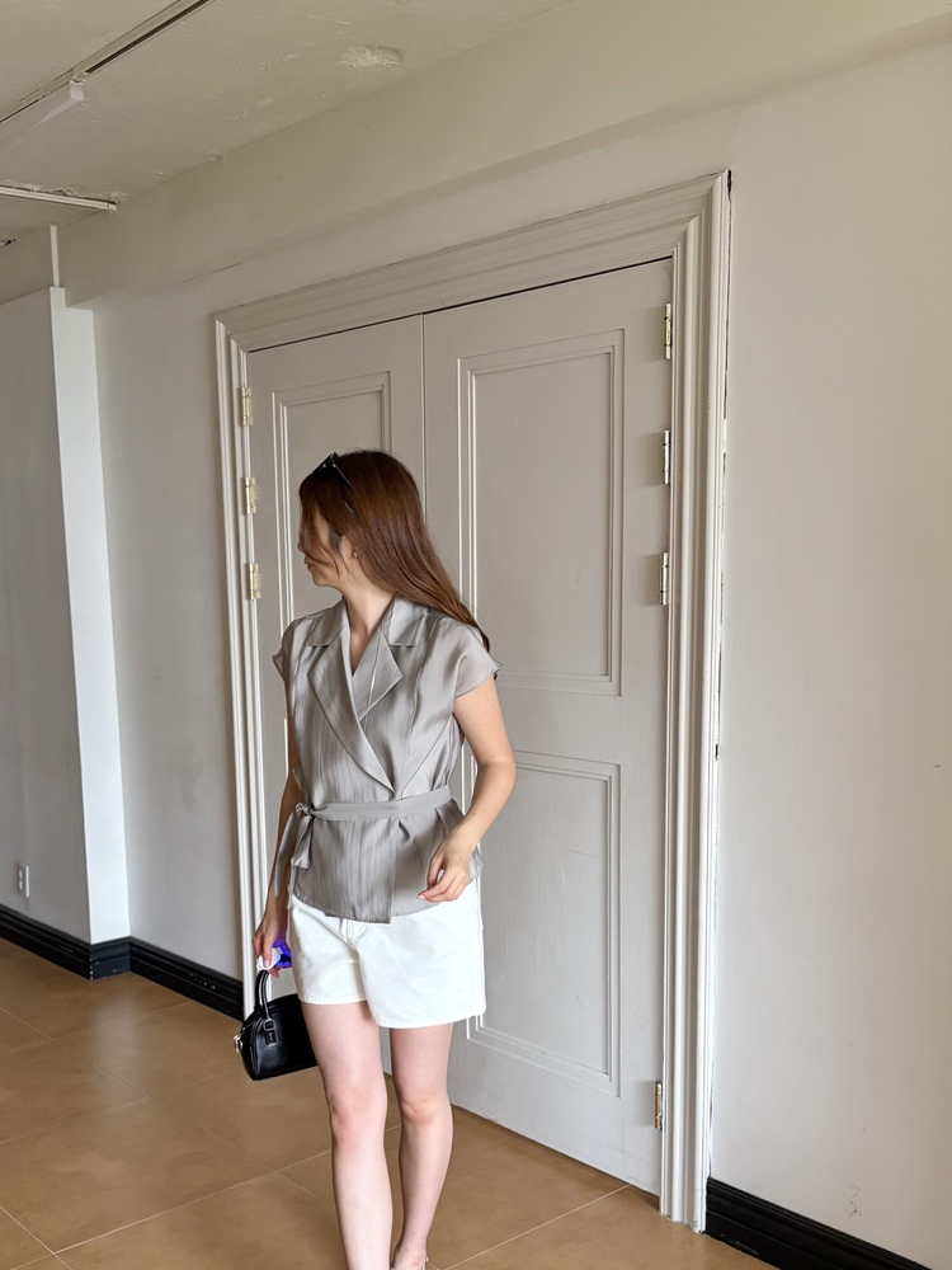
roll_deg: +1.6
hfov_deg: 53.1
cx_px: 476
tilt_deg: -9.2
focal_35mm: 26
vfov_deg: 67.3
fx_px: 953
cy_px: 635
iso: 200
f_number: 1.6
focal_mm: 5.96
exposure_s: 1/60
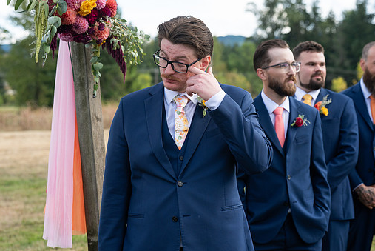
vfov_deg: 17.1
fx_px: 834
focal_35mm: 80
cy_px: 136
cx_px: 204
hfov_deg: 25.3
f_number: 4.5
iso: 400
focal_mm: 70
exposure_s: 1/640
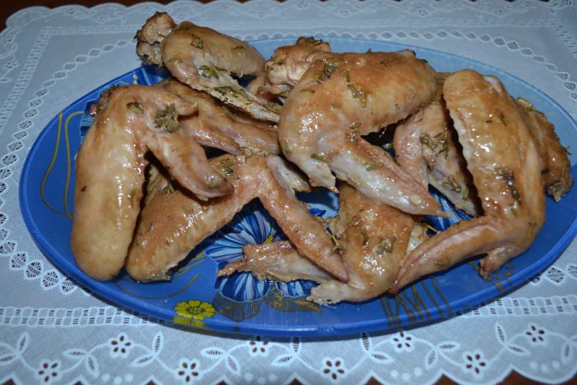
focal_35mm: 33
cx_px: 288
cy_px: 192
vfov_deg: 40.0
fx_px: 529
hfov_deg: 57.2
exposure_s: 1/60
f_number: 3.8
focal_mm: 22
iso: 200
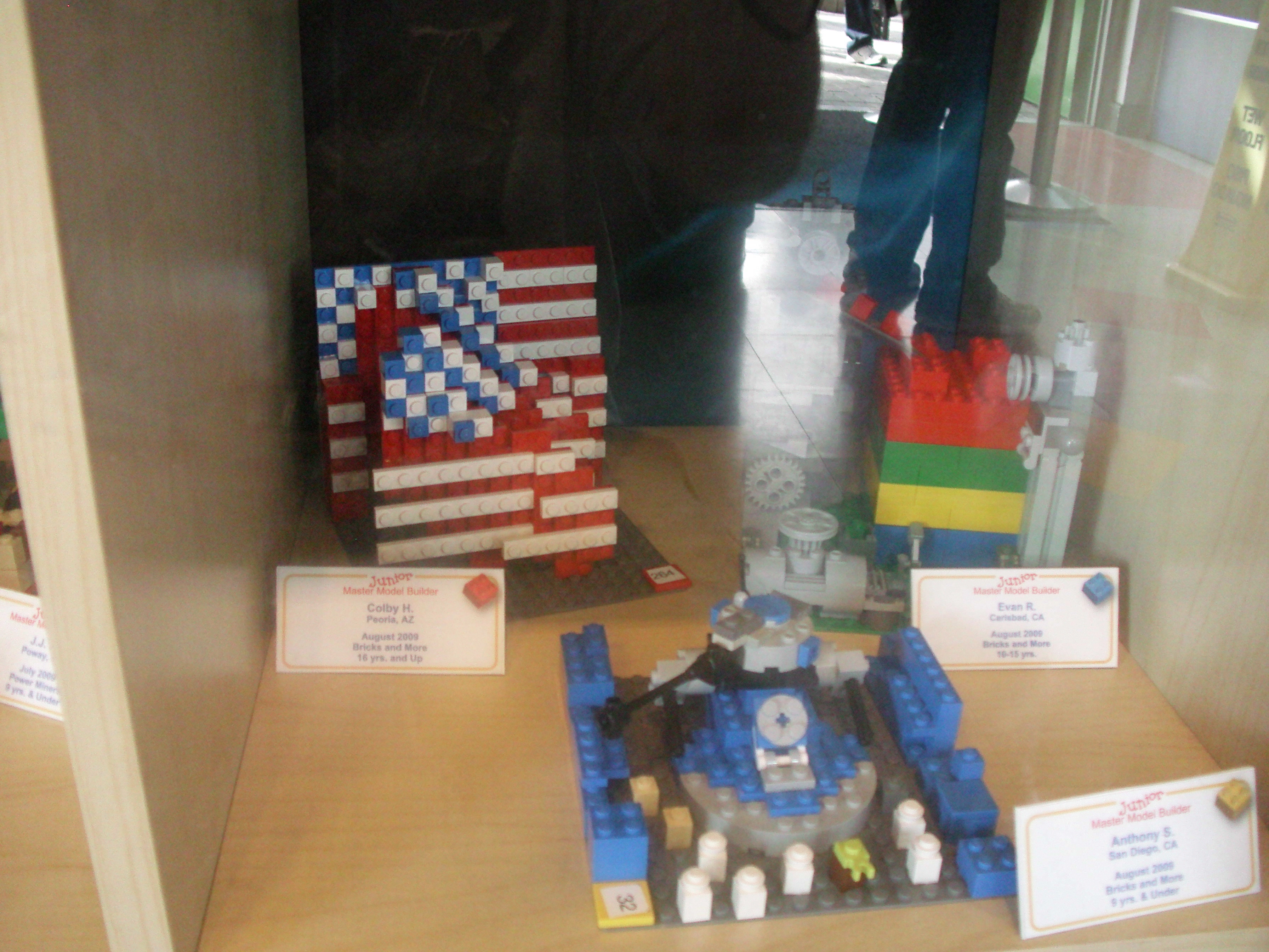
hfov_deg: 49.0
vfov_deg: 37.7
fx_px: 1393
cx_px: 634
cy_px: 476
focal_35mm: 38
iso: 400
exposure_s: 1/60
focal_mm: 6.3
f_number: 3.1
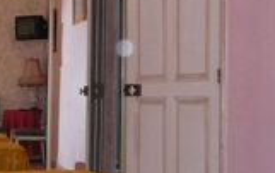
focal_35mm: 94
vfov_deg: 13.9
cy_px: 86
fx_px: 705
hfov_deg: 21.3
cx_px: 1
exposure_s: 1/30
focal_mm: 5.2
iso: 320
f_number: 2.8
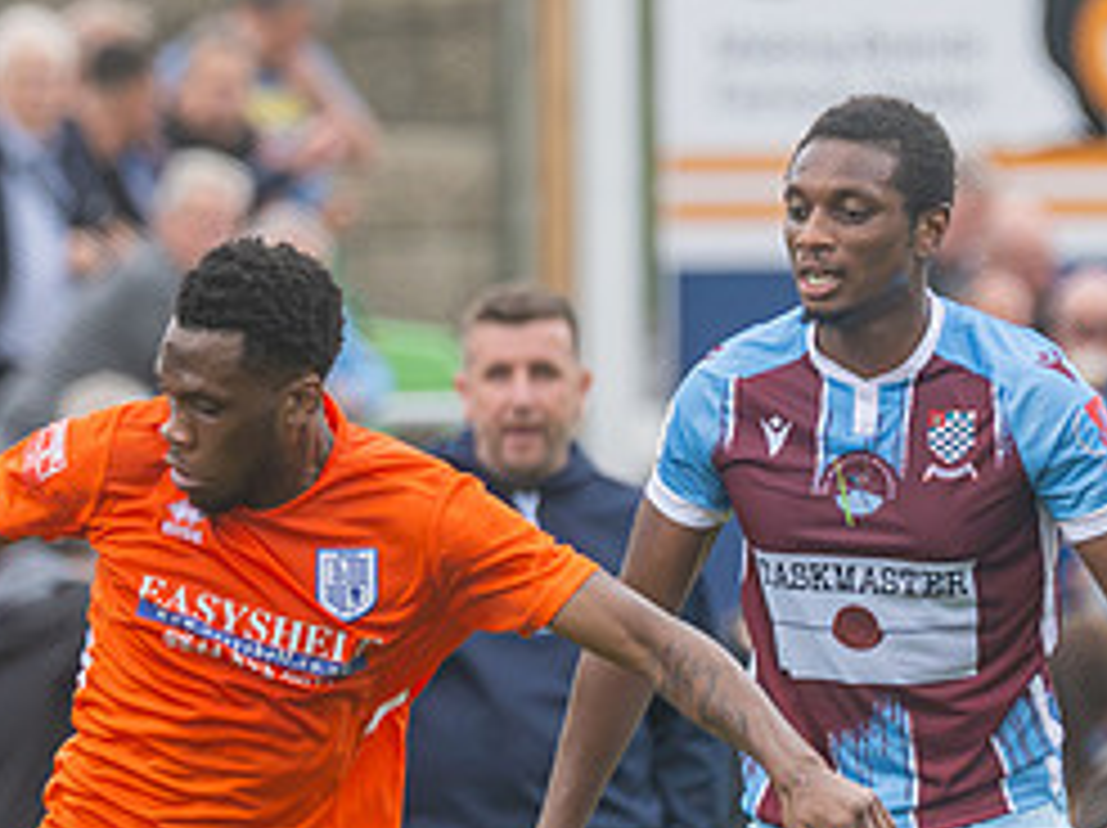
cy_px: 1095
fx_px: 45430
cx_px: -69
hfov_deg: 1.4
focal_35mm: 1422
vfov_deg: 1.0
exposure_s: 1/1250
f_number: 2.8
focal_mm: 250
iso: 360
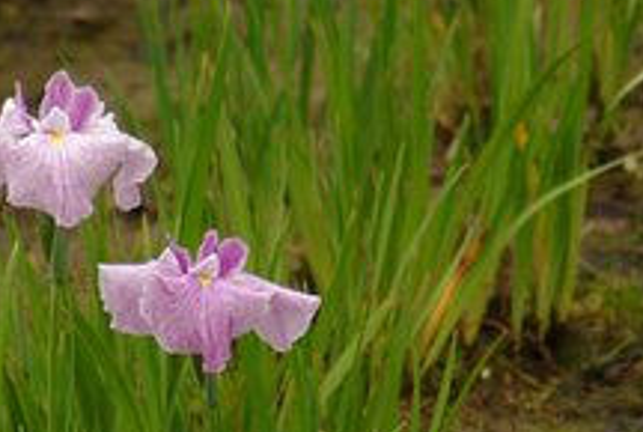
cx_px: 176
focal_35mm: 712
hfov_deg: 2.9
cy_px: 249
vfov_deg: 1.9
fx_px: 12743
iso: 400
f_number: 5.6
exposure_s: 1/350
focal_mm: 200
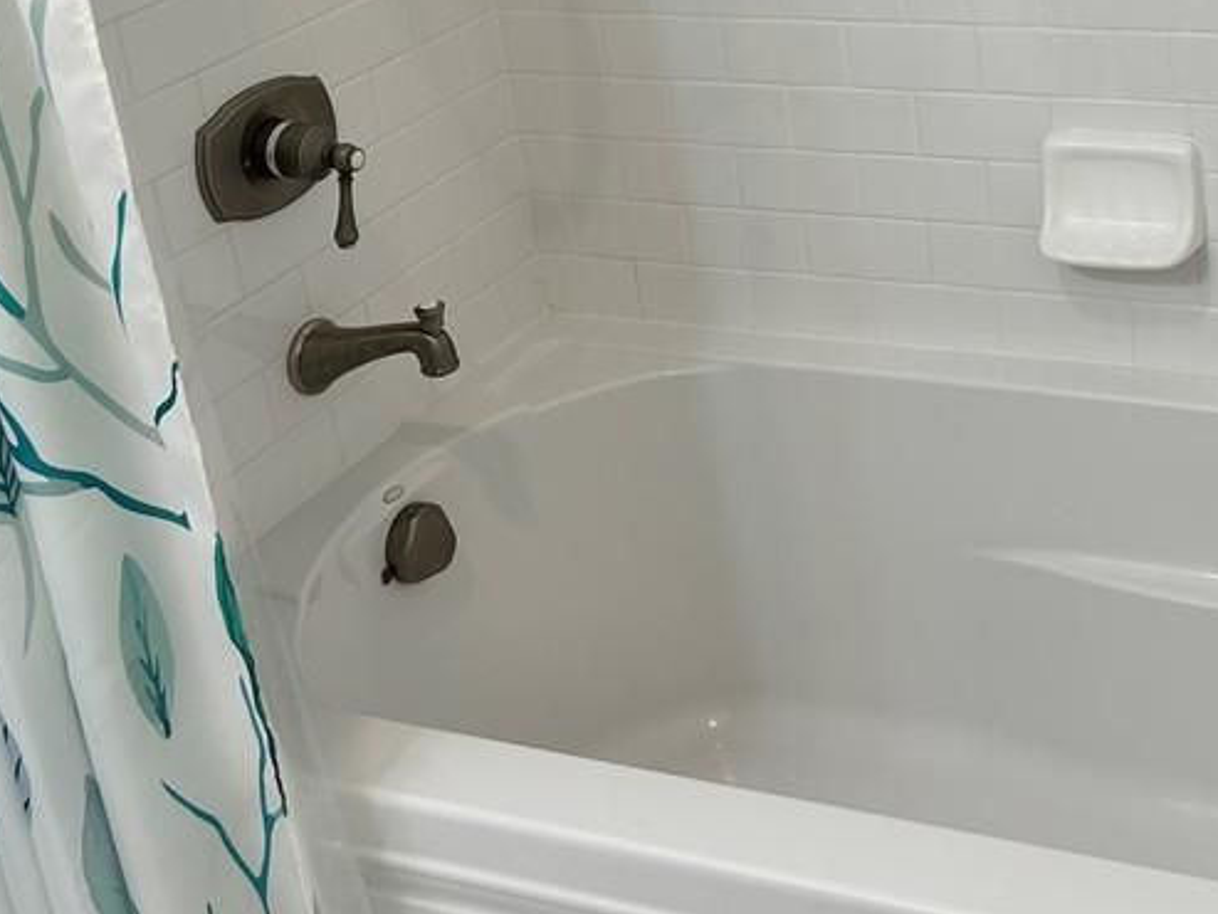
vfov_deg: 25.9
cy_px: 47
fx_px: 1901
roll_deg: +5.2
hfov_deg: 34.2
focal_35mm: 54
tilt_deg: -18.5
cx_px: 1013
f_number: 1.5
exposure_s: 1/120
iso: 50
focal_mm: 5.7
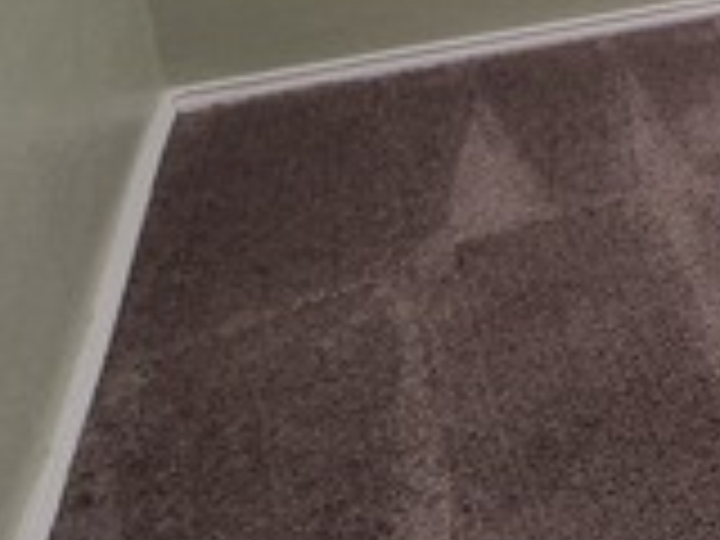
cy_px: -184
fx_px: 1082
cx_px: 1323
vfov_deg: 24.1
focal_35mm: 52
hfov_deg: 21.6
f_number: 2.2
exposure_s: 1/60
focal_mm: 1.74
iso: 250
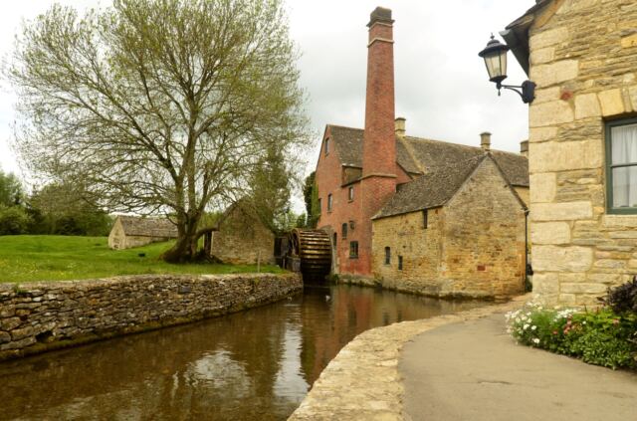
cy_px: 210
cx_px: 318
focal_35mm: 27
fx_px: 476
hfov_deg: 67.5
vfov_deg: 47.7
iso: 200
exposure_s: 1/80
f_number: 18
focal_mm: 18
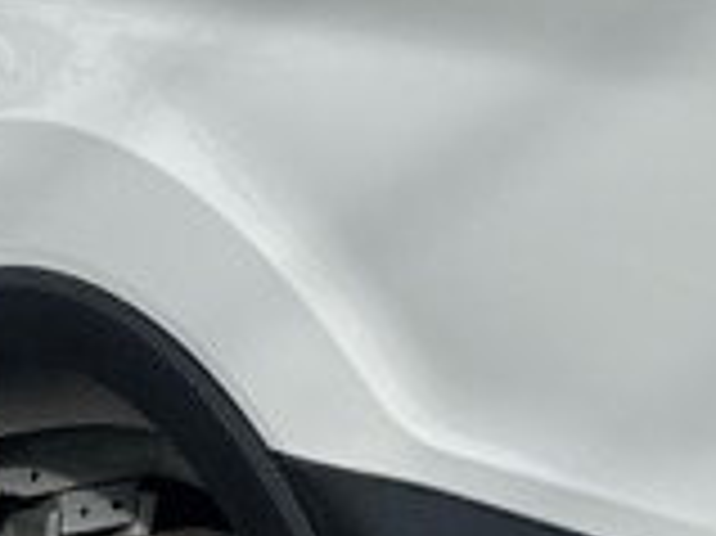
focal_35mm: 155
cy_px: 122
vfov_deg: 9.5
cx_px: 581
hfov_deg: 12.7
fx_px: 3204
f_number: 1.78
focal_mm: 6.86
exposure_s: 1/6623
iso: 80
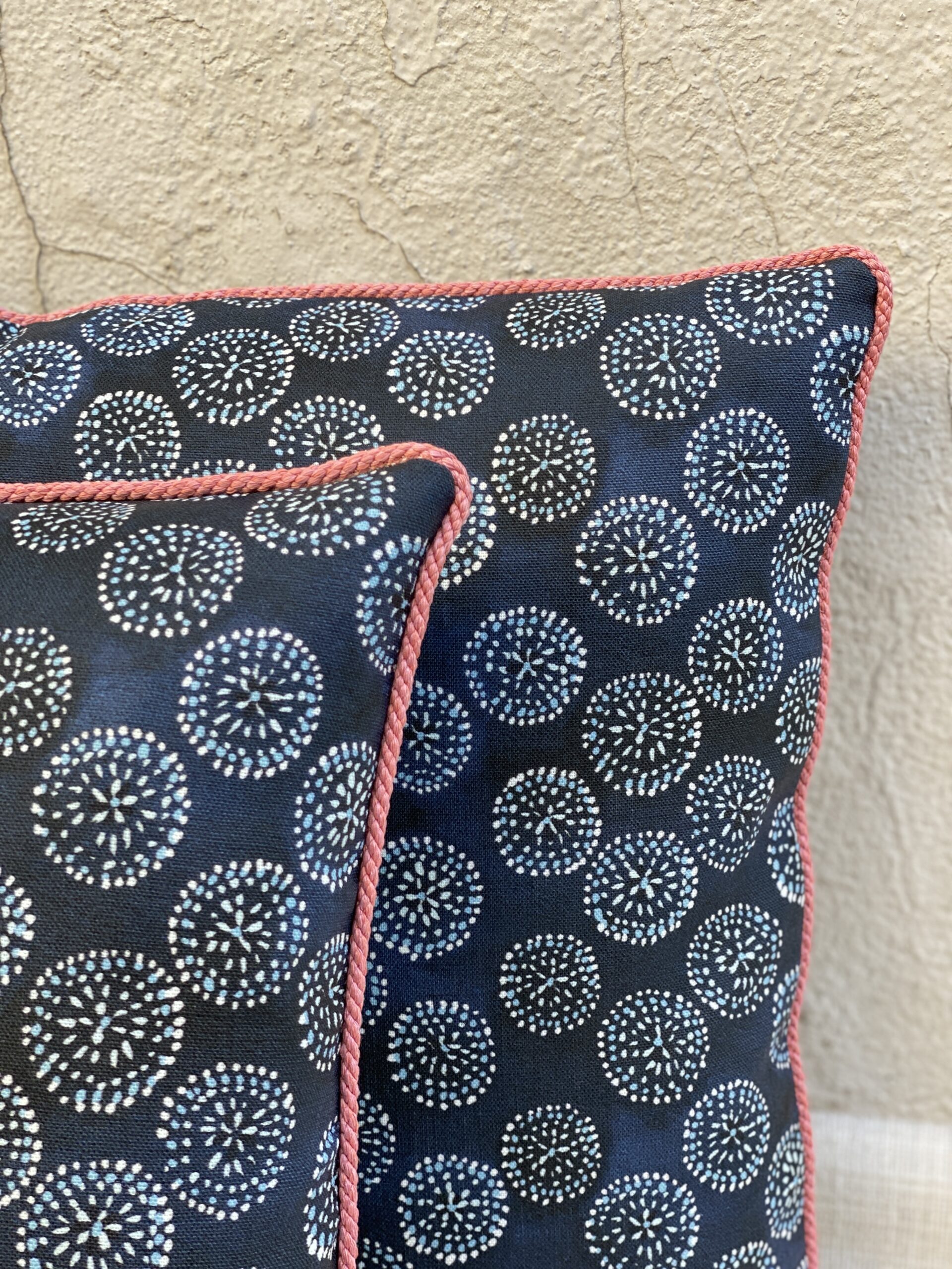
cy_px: 634
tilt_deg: -21.9
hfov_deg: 28.0
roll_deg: +3.6
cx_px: 476
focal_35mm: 52
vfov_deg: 36.8
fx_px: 1907
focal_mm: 6
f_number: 2
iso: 50
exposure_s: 1/122
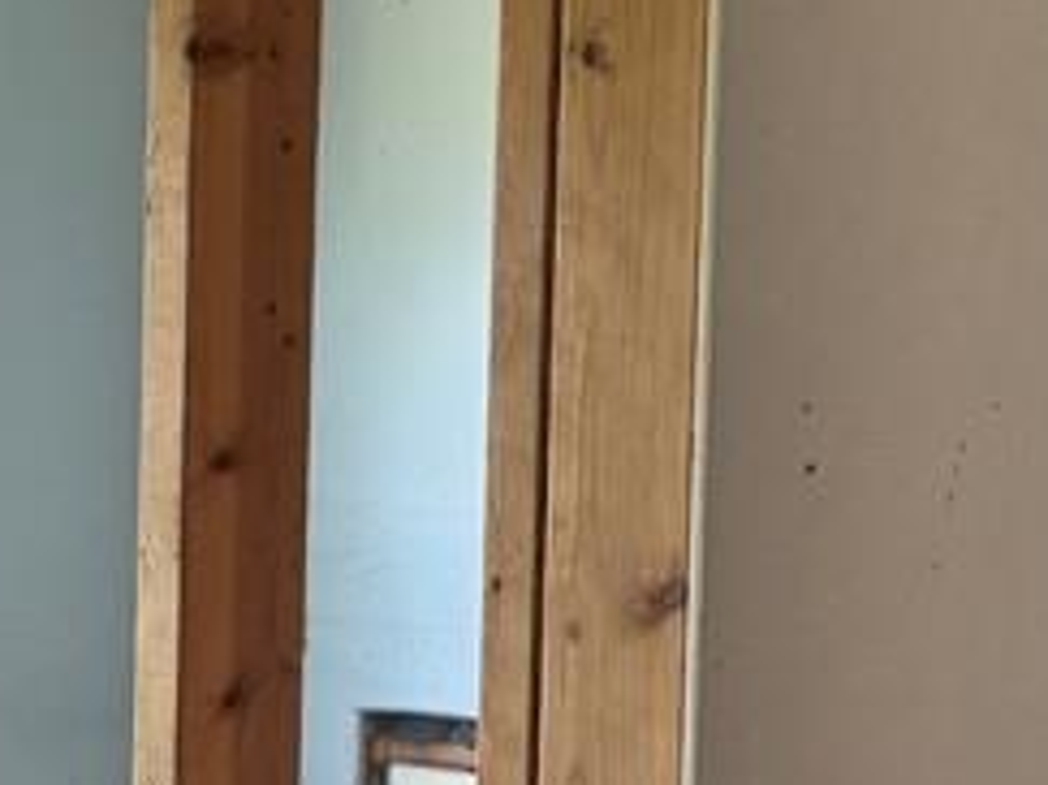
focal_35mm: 101
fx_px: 3056
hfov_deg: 19.4
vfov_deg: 14.5
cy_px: 673
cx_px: 345
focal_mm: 6.76
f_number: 1.78
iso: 200
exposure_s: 1/76
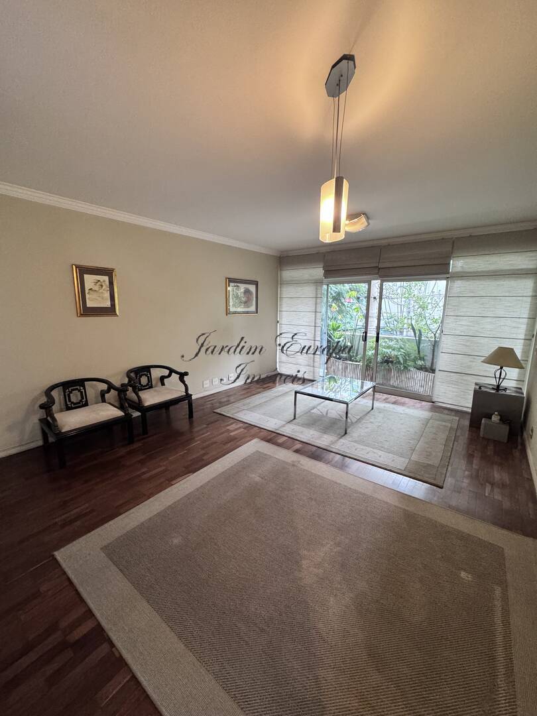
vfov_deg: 102.1
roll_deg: +0.0
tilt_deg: -11.1
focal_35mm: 14
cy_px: 358
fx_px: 290
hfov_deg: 85.7
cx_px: 268
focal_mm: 2.22
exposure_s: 1/60
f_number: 2.2
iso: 500
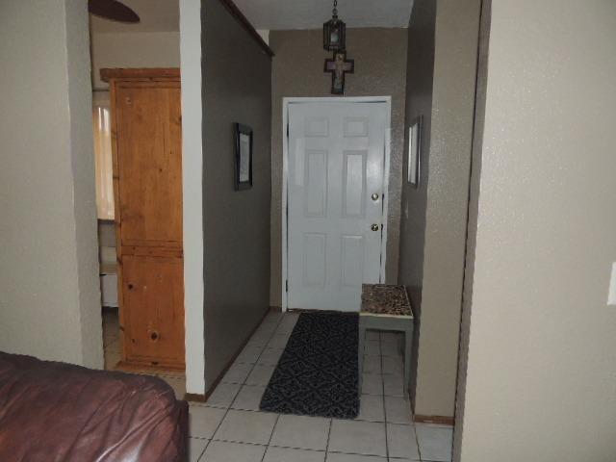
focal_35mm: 24
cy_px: 231
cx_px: 308
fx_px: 427
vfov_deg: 56.8
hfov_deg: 71.6
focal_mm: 4.3
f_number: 3
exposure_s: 1/30
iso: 200
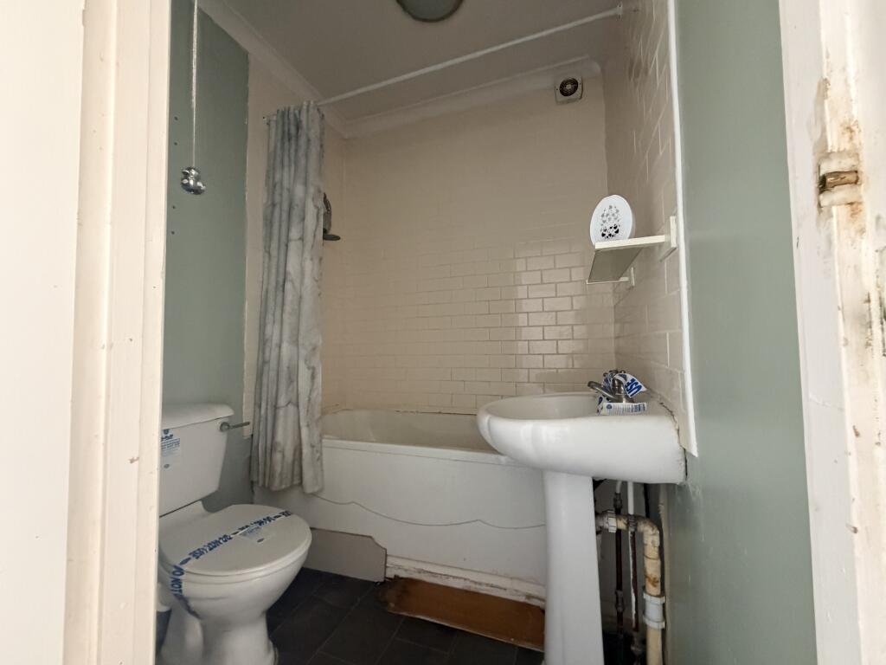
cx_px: 443
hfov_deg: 102.1
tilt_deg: +2.5
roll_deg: +1.2
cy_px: 332
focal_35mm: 14
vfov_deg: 85.7
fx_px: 358
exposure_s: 1/60
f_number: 2.2
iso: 1000
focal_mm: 2.22
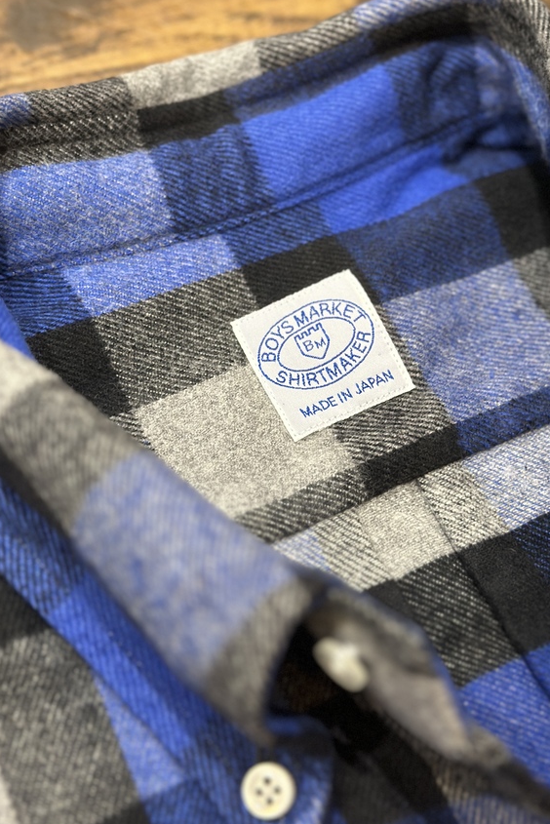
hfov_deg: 21.6
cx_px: 308
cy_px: 321
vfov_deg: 31.8
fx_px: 1442
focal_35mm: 63
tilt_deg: -58.1
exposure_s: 1/40
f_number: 1.78
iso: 400
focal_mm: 6.86
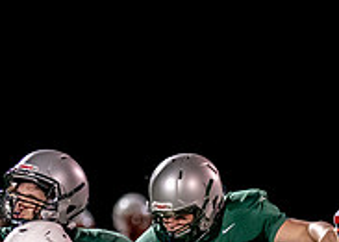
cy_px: 361
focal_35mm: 867
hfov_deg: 2.3
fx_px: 8354
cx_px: 392
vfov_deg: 1.7
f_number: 1.8
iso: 1600
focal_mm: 135
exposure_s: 1/1250
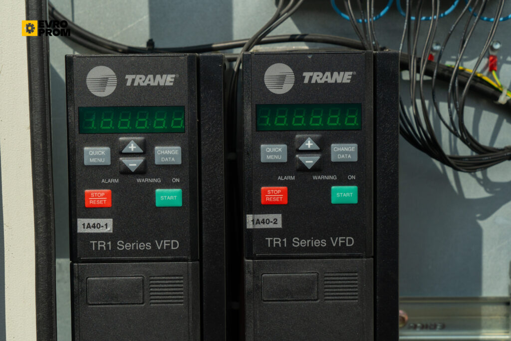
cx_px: 256
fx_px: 866
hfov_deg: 32.9
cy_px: 170
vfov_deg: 22.3
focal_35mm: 61
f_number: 11
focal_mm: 61
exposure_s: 1/320
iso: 250
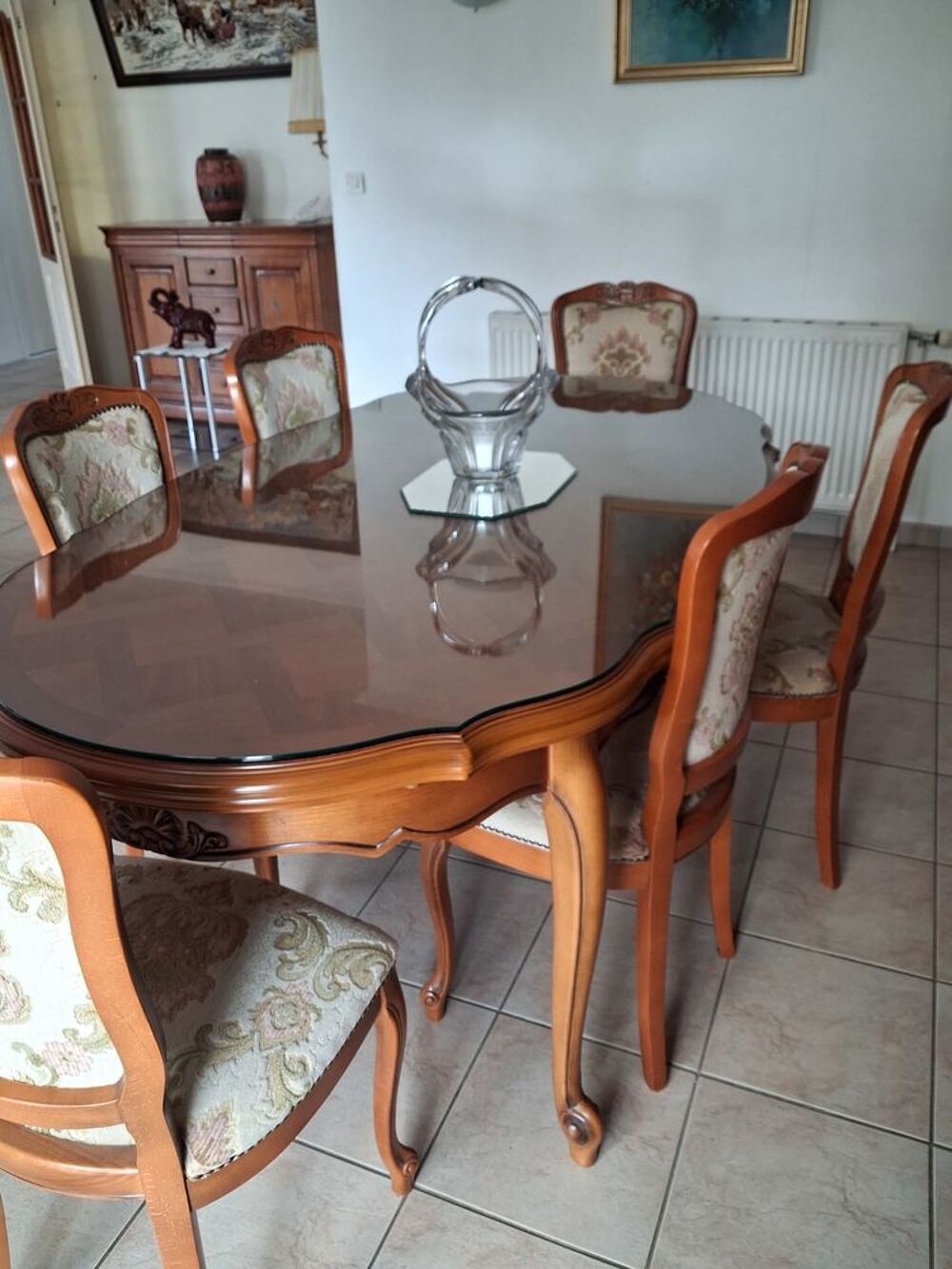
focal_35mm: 27
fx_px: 990
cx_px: 476
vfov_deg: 65.3
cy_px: 634
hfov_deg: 51.4
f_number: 1.8
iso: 250
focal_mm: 4
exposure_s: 1/50
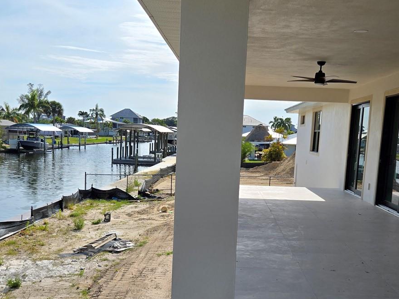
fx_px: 484
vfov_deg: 34.1
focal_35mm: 42
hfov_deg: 44.8
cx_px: 203
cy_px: 191
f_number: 1.8
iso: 25
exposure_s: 1/3229
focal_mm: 5.4
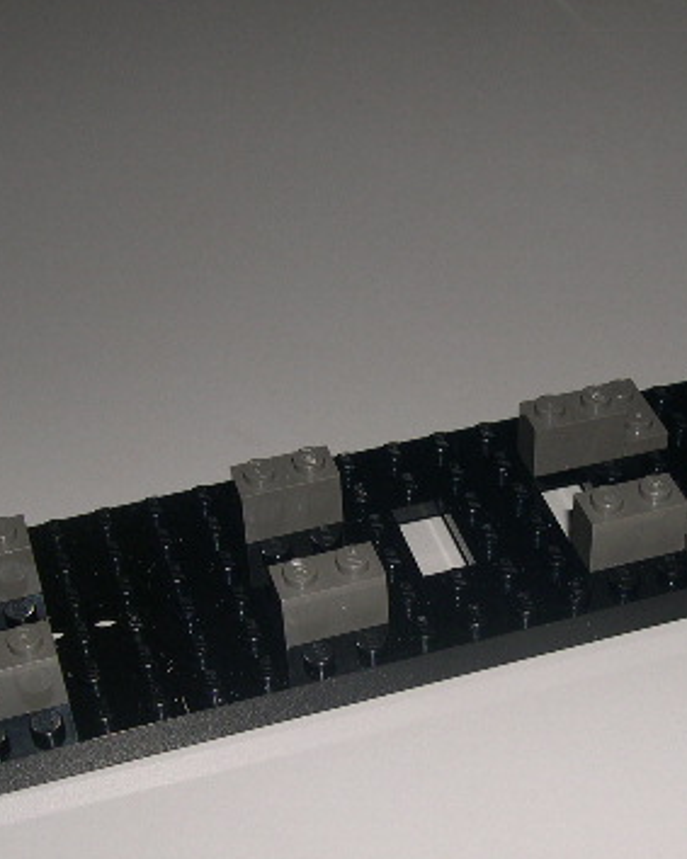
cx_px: 488
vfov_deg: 28.3
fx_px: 1704
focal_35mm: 67
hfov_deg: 22.6
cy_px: 497
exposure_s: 1/60
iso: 100
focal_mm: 8
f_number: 7.6
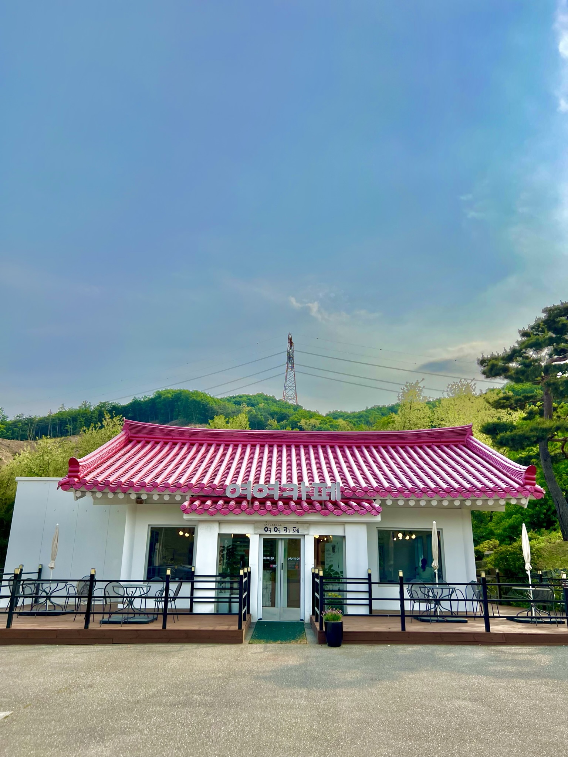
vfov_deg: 67.3
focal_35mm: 26
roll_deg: -1.0
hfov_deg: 53.1
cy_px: 378
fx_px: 569
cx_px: 284
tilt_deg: +17.6
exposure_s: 1/3968
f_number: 1.5
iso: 50
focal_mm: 5.7
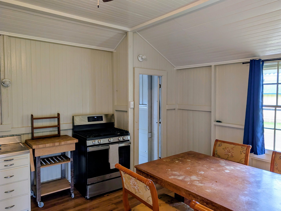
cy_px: 106
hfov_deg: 71.5
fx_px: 195
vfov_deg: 56.9
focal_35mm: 24
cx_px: 140
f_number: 1.68
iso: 31
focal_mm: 6.9
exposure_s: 1/24
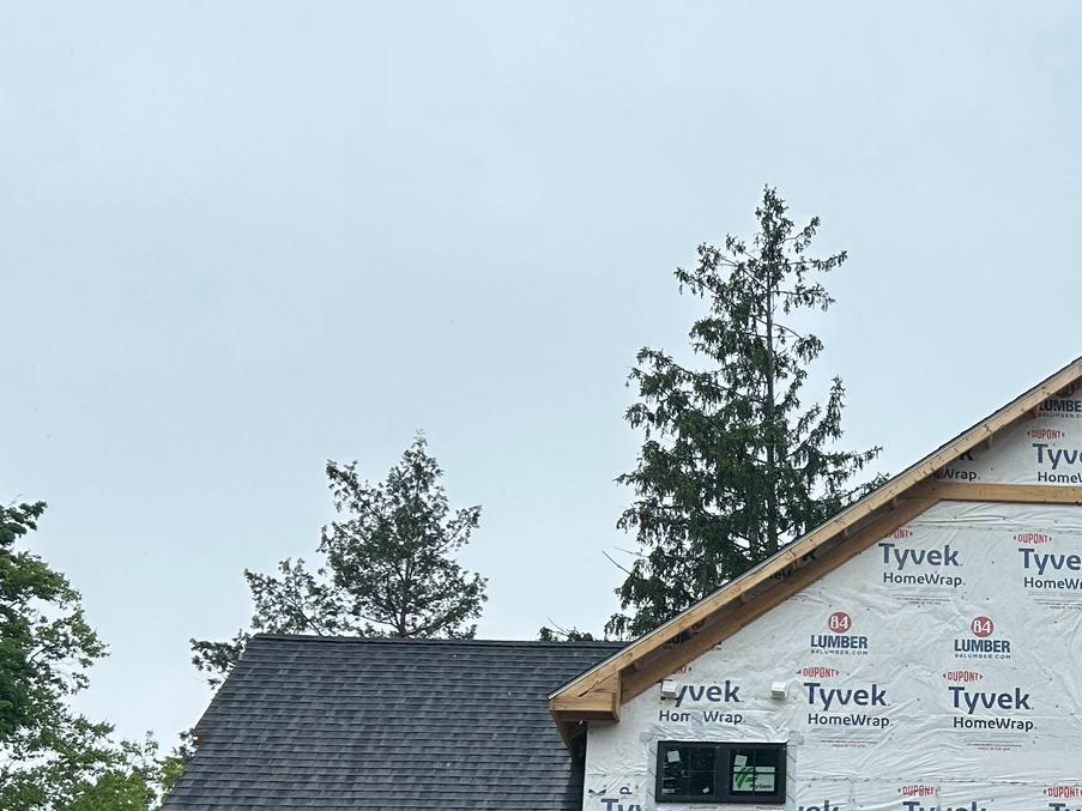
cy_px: 776
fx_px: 1844
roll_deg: +1.3
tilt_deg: +18.0
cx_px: 1034
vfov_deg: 23.9
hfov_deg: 30.8
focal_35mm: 59
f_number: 1.5
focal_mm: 5.7
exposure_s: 1/1597
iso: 50
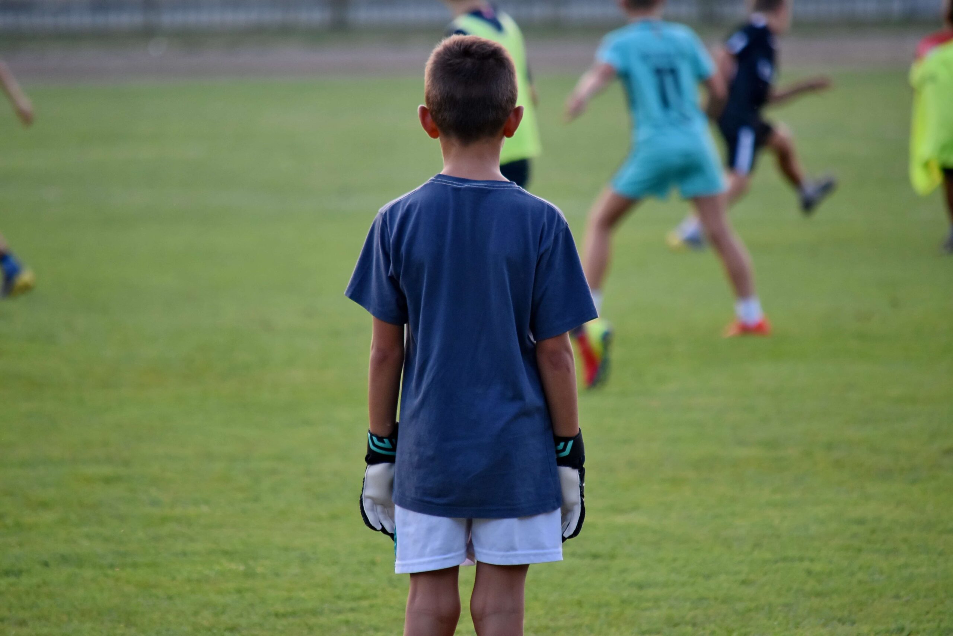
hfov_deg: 5.3
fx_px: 10324
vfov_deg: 3.5
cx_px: 476
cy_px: 318
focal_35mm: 390
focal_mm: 260
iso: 800
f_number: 5.6
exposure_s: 1/200
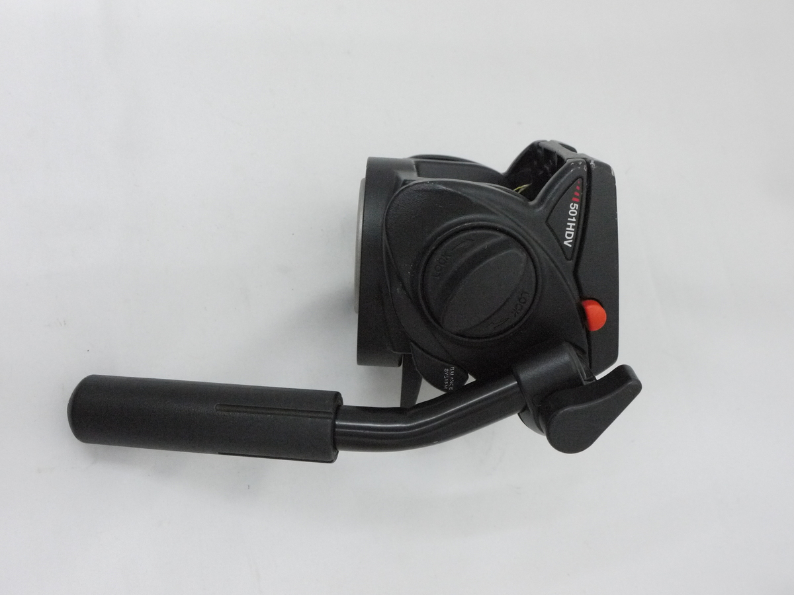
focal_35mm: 36
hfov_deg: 51.4
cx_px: 397
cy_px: 298
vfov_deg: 39.7
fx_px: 826
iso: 1600
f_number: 5.6
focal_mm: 18
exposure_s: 1/160
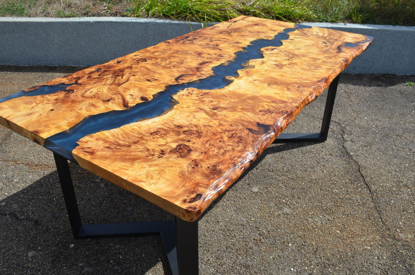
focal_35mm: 30
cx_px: 208
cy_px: 138
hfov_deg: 62.0
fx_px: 345
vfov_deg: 43.4
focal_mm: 20
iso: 400
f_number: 13
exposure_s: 1/640
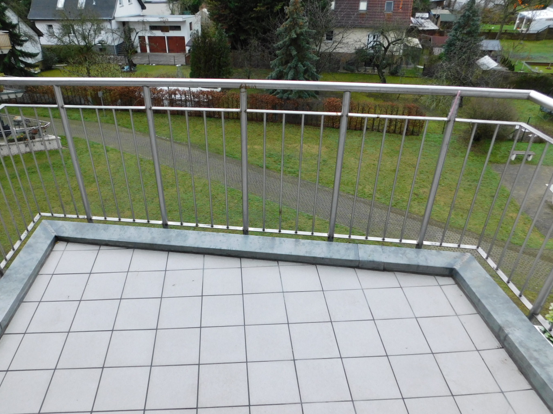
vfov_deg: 51.3
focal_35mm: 27
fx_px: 431
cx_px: 242
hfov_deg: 65.1
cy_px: 220
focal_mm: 4
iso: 160
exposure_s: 1/30
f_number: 3
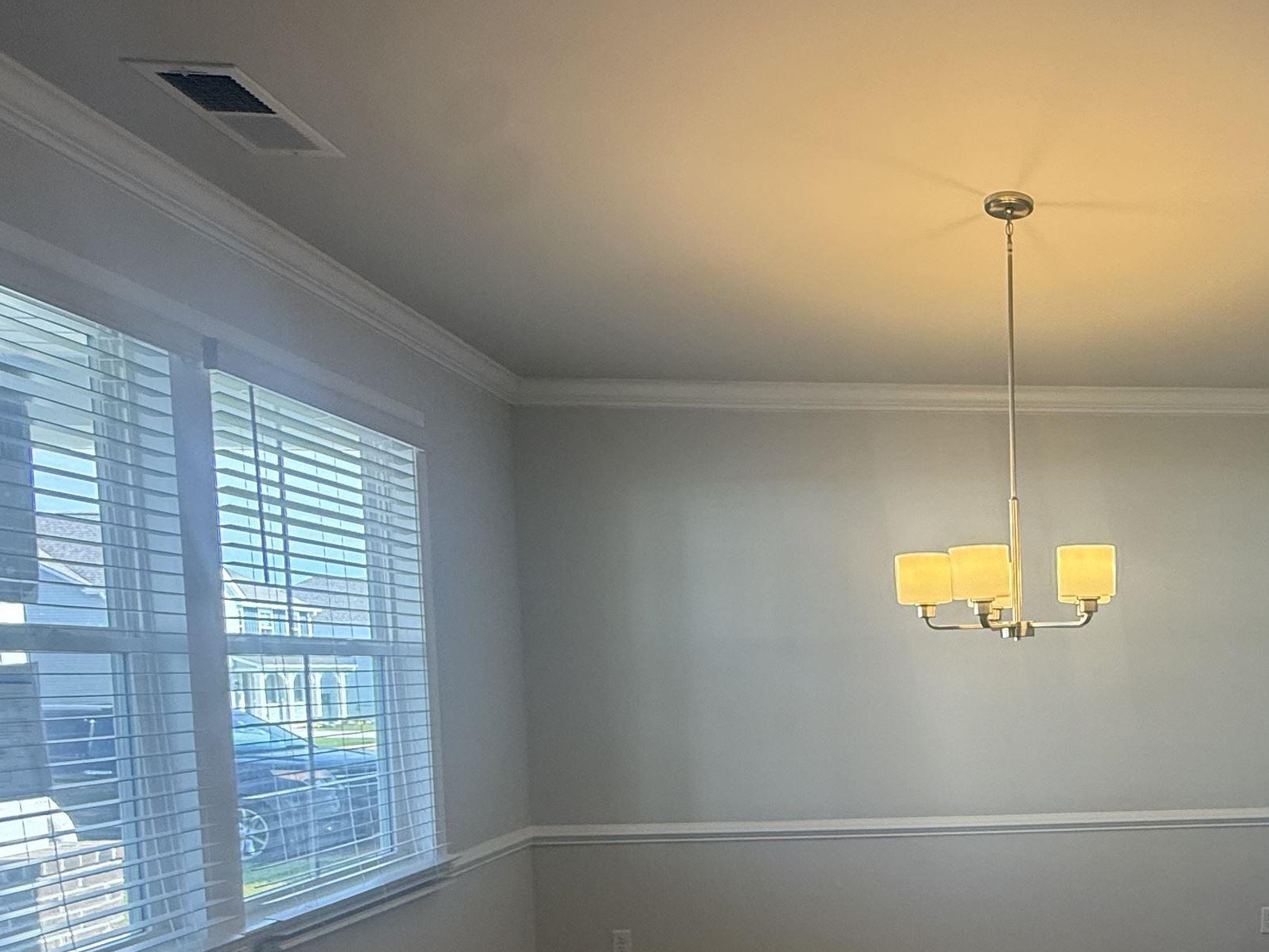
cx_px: 1075
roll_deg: +0.3
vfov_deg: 49.1
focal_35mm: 27
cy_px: 730
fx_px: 990
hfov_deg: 58.4
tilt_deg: -3.6
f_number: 2.2
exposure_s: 1/120
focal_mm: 2.22
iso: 125
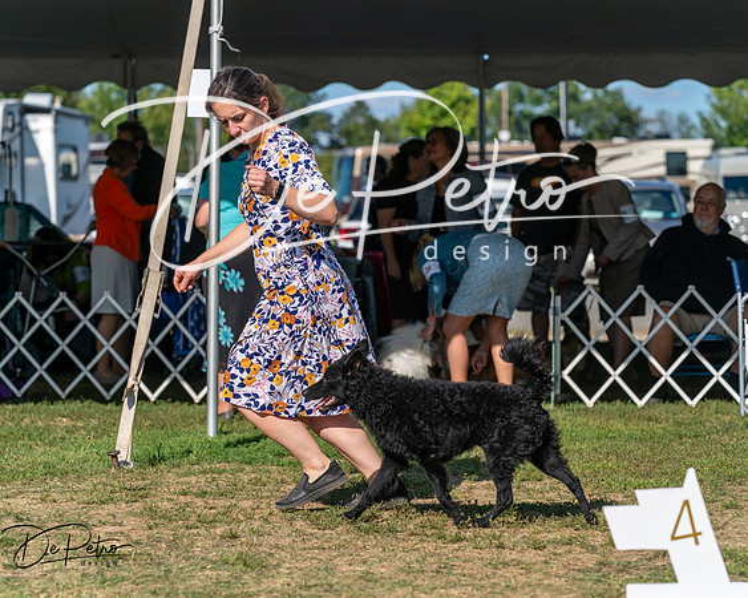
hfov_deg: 14.3
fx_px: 2991
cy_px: 299
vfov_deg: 11.4
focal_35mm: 135
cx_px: 374
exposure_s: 1/1250
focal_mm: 120
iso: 100
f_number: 4.5
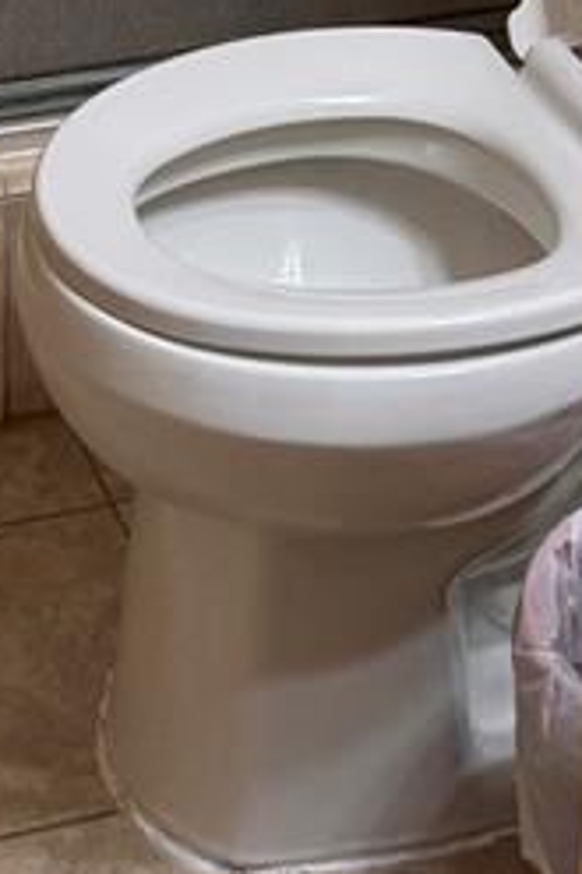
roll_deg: -0.9
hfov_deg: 11.2
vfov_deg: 14.8
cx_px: 67
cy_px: -691
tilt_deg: -13.7
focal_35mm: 121
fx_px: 2938
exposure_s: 1/120
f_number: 1.78
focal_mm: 6.76
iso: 160
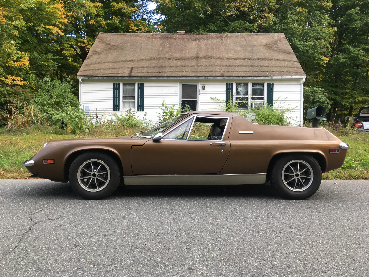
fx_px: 309
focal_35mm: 29
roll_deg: -0.7
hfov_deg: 61.7
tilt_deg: -1.5
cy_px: 138
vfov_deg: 48.2
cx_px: 184
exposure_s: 1/125
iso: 25
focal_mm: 4.15
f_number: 2.2
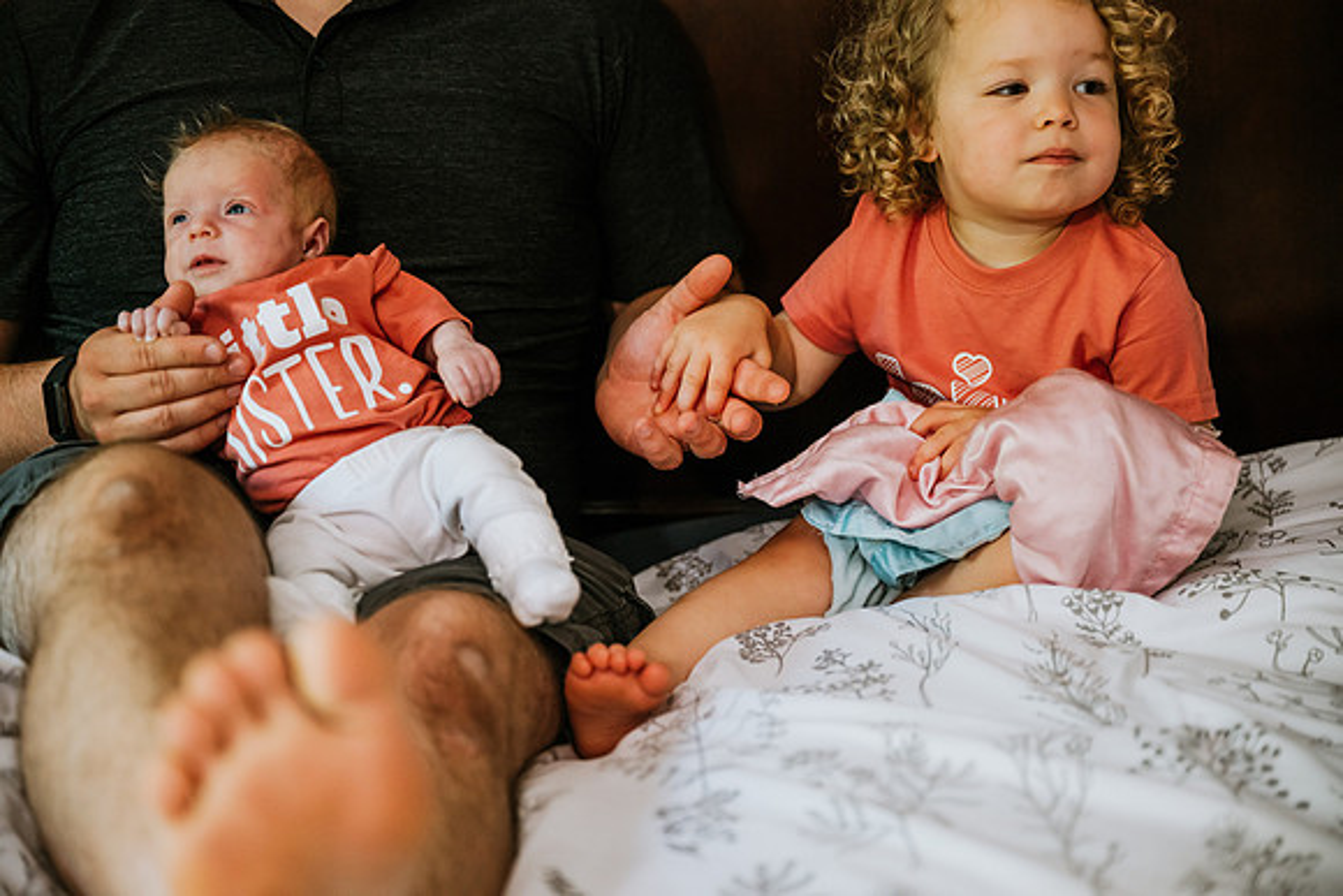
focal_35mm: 62
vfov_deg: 21.9
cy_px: 448
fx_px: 2313
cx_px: 672
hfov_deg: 32.4
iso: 1600
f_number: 2.8
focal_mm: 62
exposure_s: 1/250
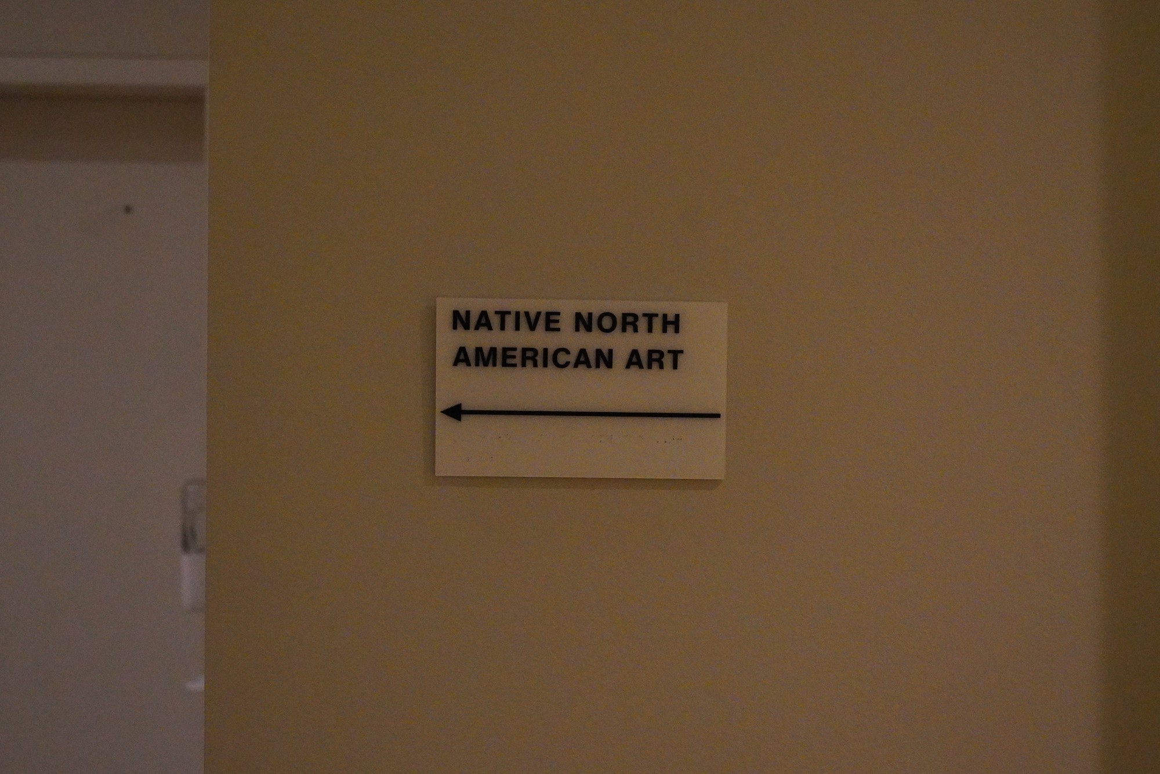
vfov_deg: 27.5
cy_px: 387
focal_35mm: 49
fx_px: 1579
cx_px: 580
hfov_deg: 40.3
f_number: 5.6
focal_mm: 49
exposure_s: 1/100
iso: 12800
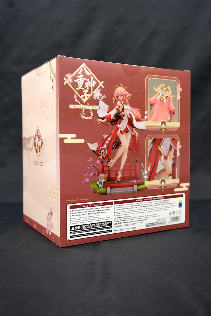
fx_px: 352
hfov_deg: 33.4
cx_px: 106
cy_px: 158
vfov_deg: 48.5
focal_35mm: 40
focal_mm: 40
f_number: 2.8
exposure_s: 1/50
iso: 200
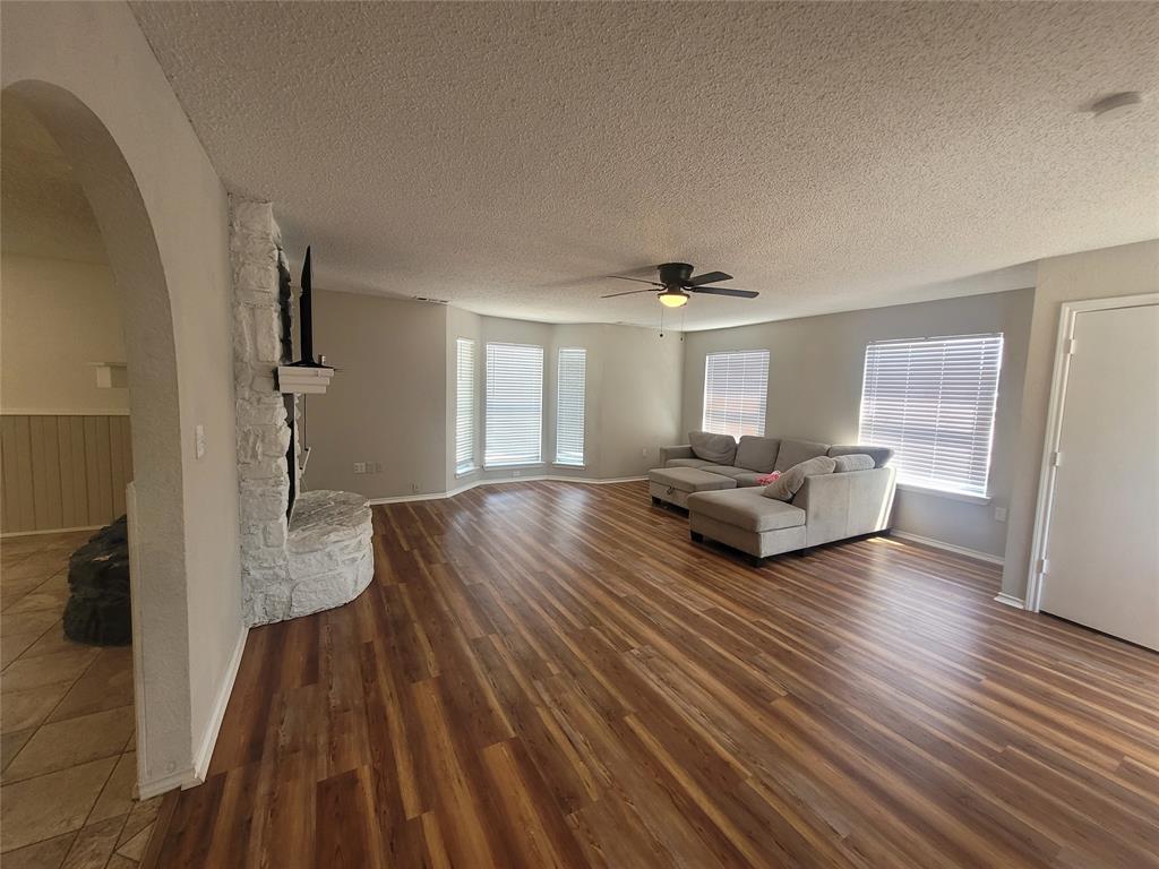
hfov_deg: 106.2
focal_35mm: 13
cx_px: 580
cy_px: 434
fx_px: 435
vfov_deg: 89.9
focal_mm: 1.74
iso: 100
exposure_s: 1/60
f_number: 2.2
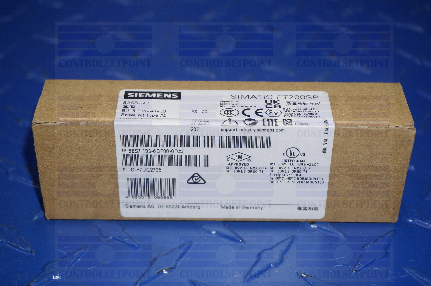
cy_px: 143
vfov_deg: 21.5
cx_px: 216
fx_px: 753
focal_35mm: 63
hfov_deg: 31.9
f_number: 5.6
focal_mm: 42
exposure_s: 1/80
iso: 200
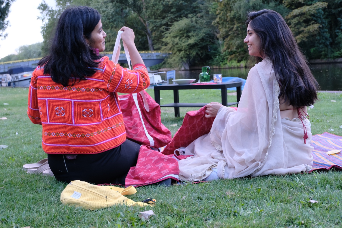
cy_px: 114
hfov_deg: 41.1
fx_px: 456
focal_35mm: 48
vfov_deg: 28.1
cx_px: 171
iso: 800
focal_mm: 32.3
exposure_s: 1/70
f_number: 4.9
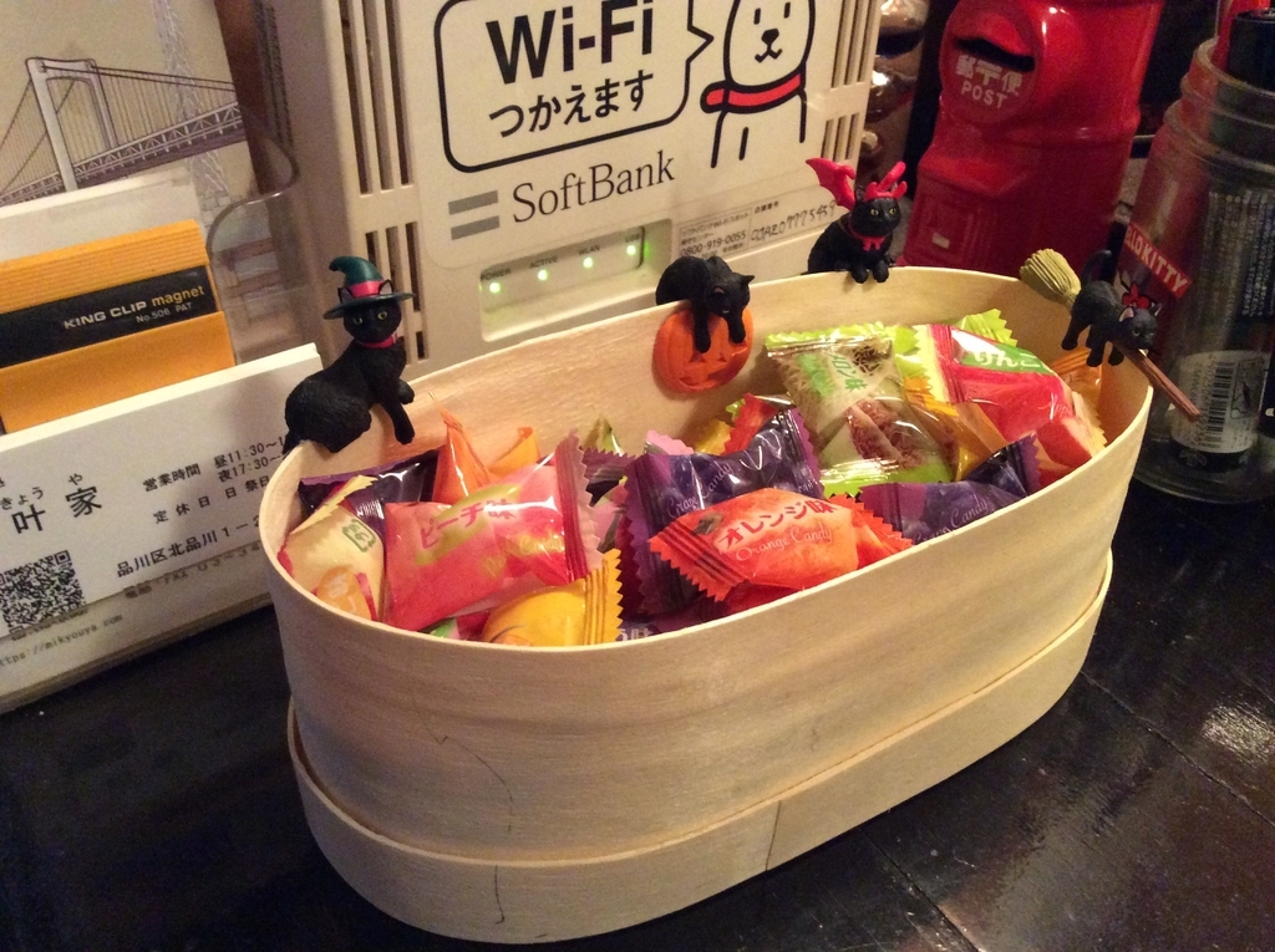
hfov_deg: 56.9
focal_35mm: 32
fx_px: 1177
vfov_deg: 44.1
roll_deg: -1.1
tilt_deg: -36.8
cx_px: 638
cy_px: 476
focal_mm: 3.3
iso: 400
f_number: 2.4
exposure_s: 1/15
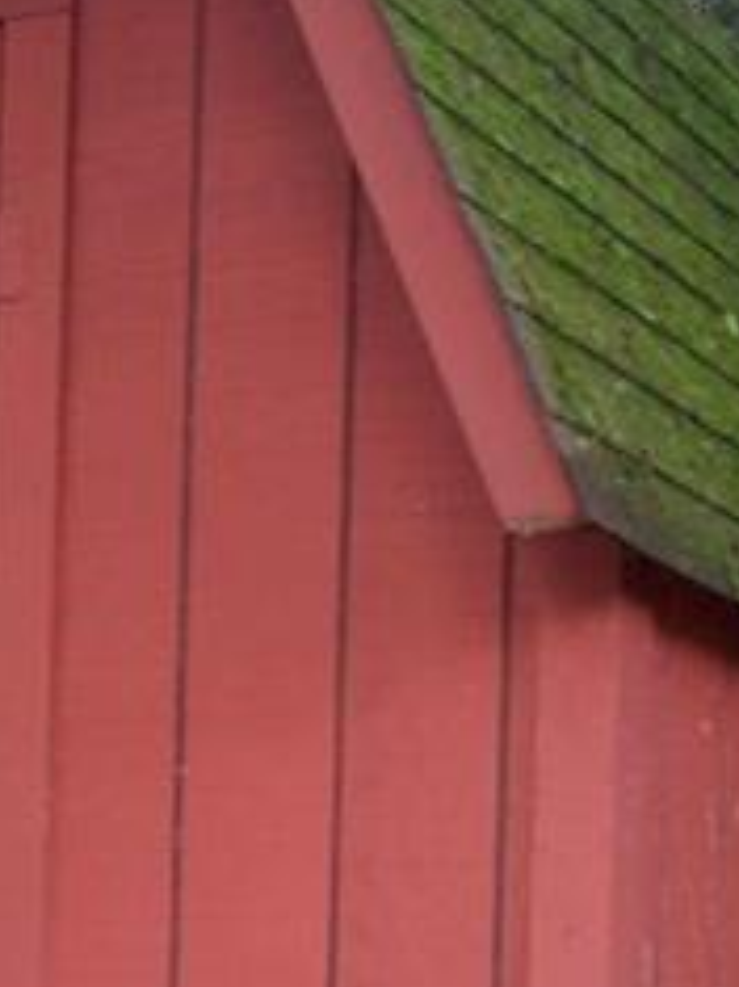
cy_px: 1457
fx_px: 3533
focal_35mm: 124
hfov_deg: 11.9
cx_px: 254
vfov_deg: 14.8
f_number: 2.8
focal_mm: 8
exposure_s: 1/60
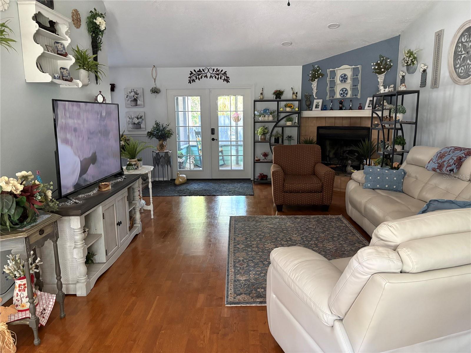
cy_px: 176
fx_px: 354
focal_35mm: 26
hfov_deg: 67.3
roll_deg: +1.5
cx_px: 236
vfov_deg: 53.1
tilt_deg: -9.7
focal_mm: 5.96
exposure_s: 1/60
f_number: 1.6
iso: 500
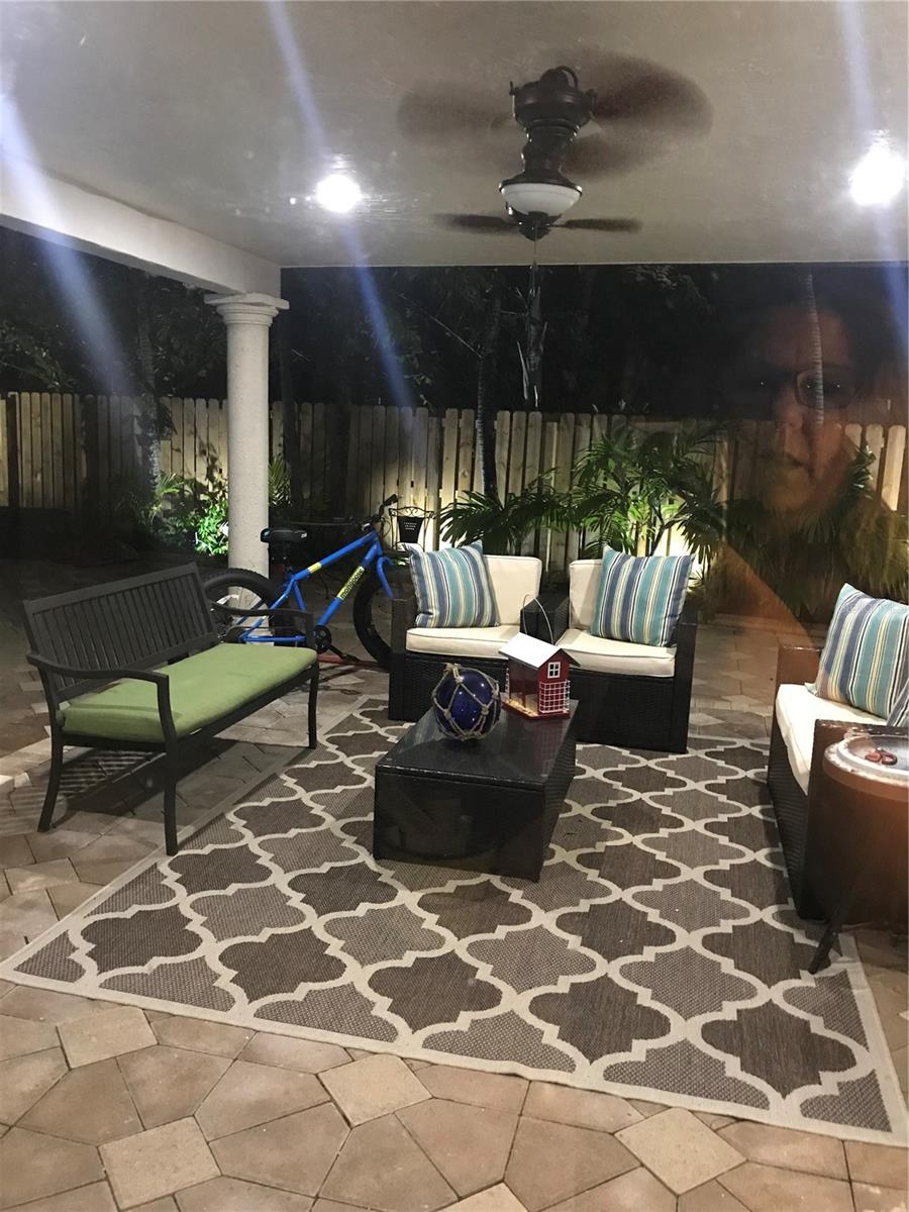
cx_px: 454
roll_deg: -2.2
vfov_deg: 63.4
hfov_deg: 49.7
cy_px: 606
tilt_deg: -9.4
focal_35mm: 28
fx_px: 980
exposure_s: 1/4
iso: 100
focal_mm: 3.99
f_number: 1.8
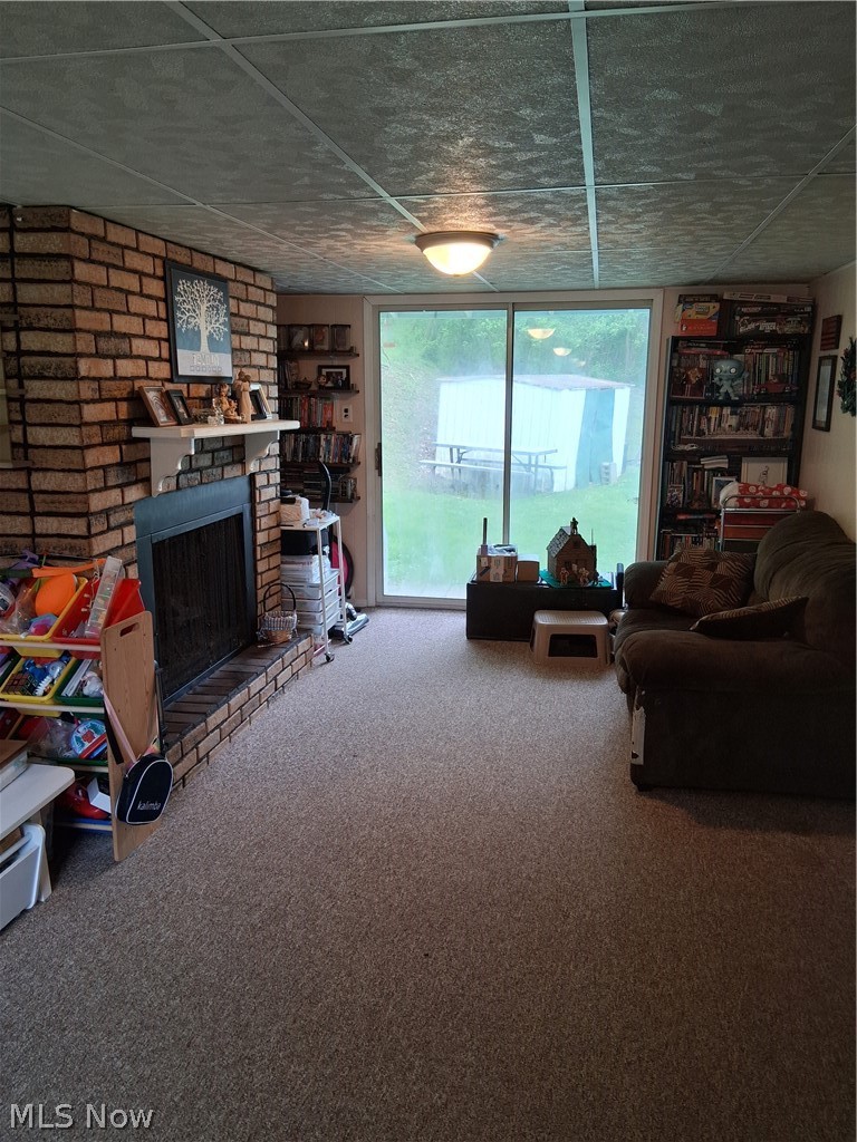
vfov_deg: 67.3
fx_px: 858
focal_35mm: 26
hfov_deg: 53.1
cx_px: 428
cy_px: 571
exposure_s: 1/120
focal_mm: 3.98
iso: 160
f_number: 1.8
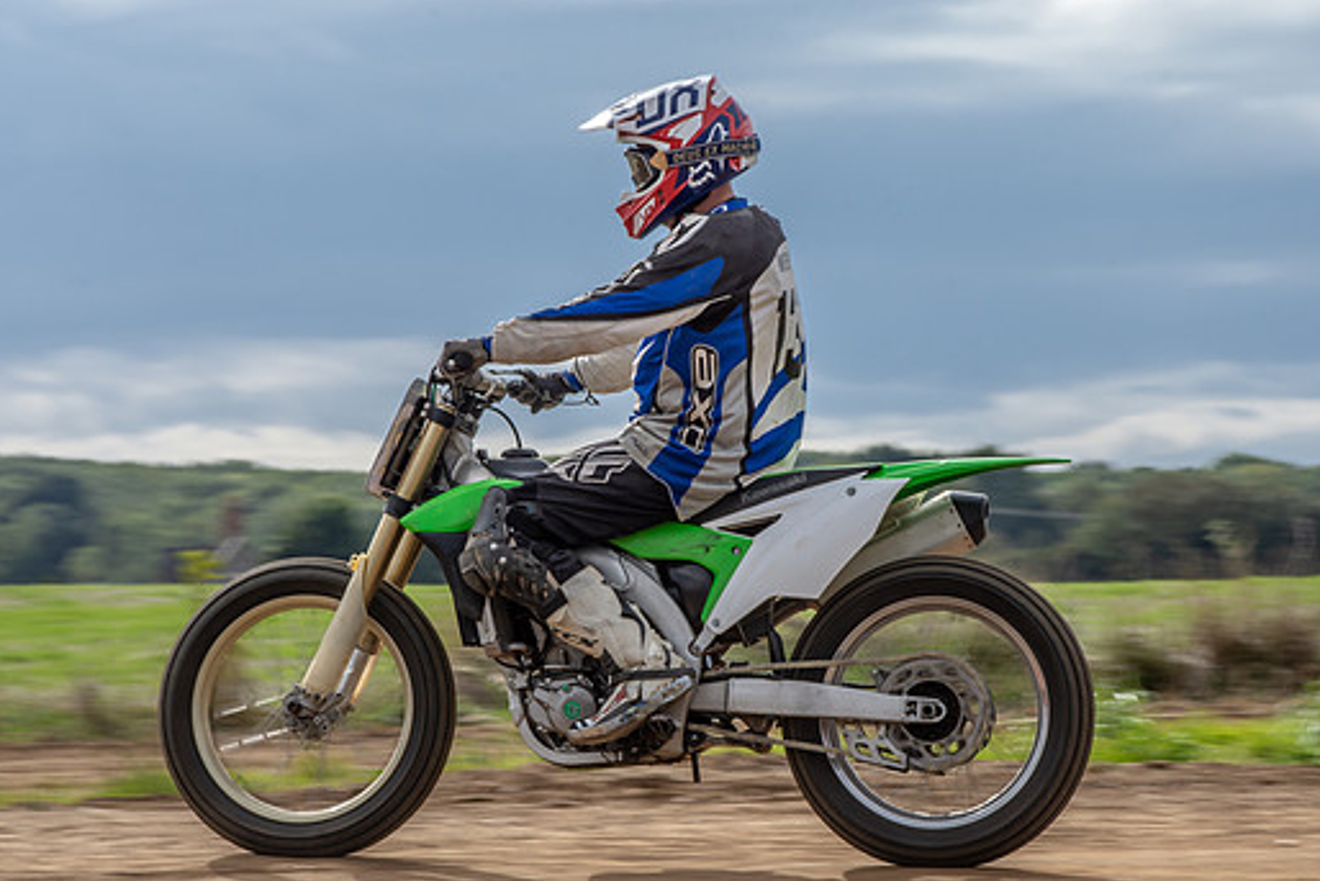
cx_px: 655
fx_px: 10122
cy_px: 440
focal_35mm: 276
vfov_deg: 5.0
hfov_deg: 7.5
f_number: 18
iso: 100
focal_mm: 155
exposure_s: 1/125
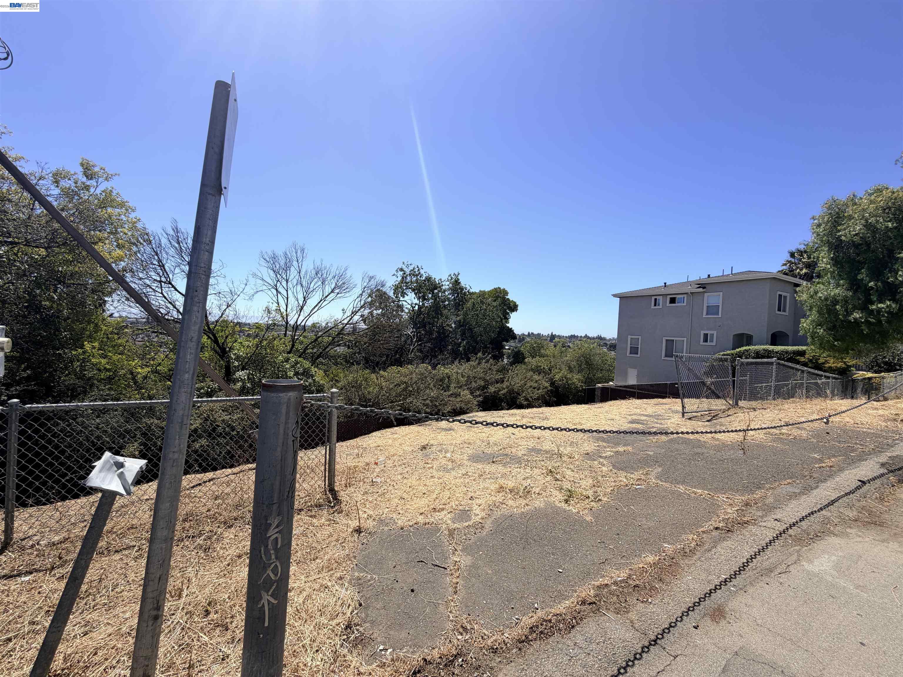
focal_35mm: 14
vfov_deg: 85.7
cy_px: 338
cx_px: 452
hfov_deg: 102.1
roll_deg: -2.4
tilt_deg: -2.0
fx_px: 365
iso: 20
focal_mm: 2.22
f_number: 2.2
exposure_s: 1/901
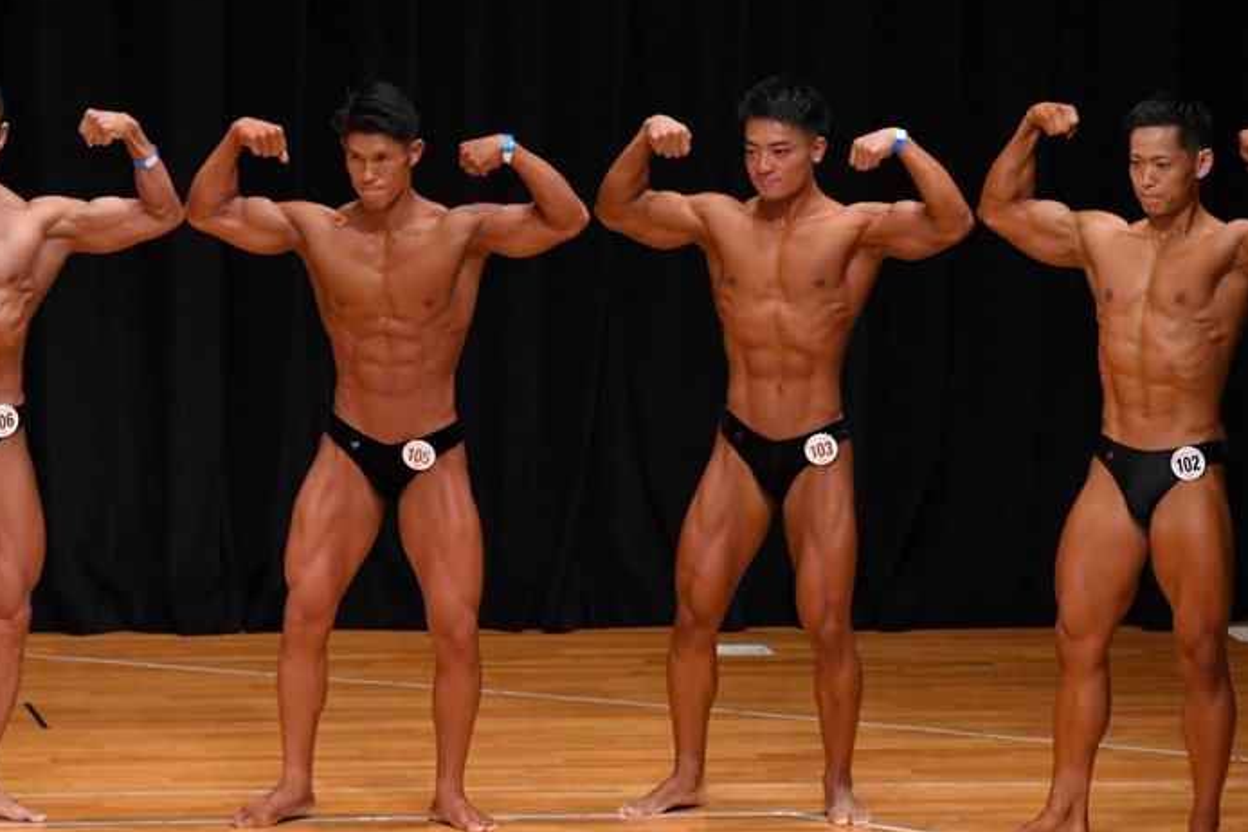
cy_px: 436
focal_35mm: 285
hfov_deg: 7.2
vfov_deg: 4.8
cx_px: 658
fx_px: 9879
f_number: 5.6
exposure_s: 1/400
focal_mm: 170
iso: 3200
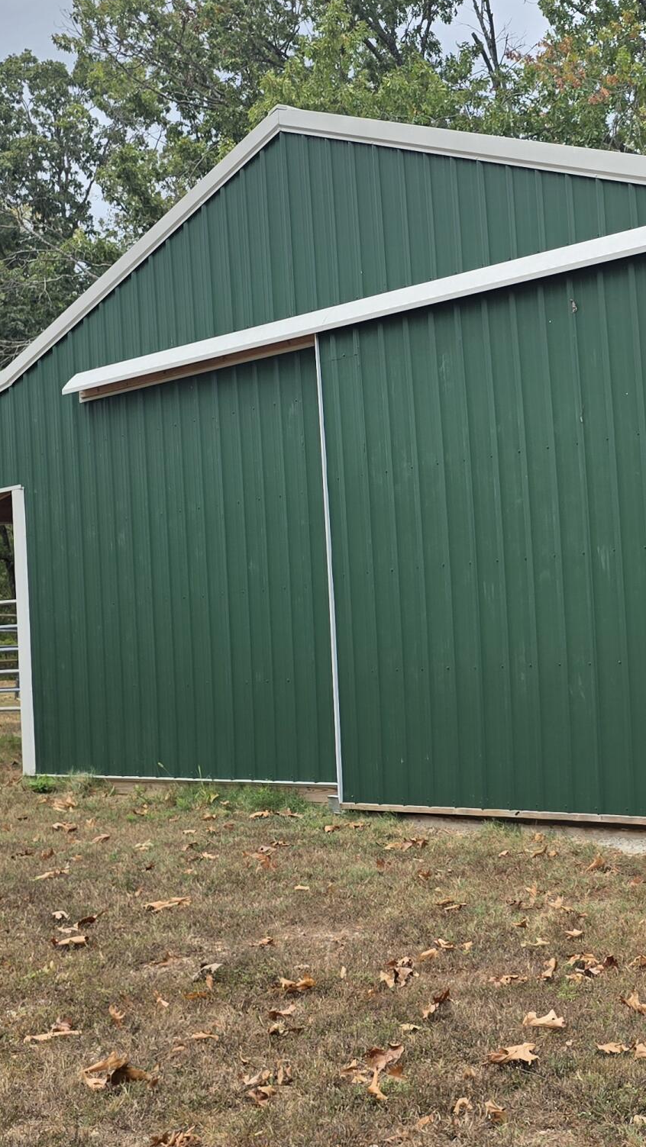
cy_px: 517
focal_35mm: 50
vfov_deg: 41.3
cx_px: 692
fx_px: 1522
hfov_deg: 22.7
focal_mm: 6.3
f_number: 1.7
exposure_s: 1/347
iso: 12
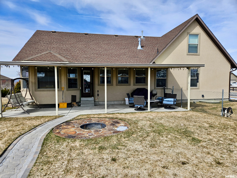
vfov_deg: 58.9
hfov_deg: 73.9
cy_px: 89
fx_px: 157
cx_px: 118
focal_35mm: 23
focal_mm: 5.4
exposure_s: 1/2404
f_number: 1.8
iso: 25
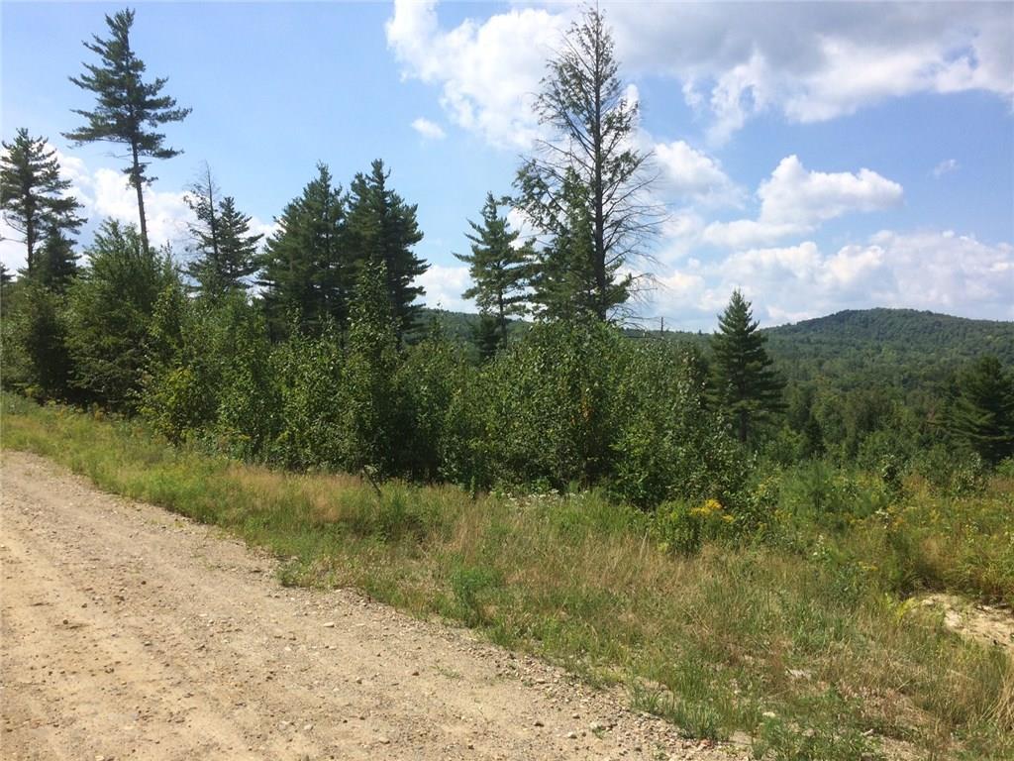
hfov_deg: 61.7
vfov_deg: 48.2
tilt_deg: +0.1
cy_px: 380
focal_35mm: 29
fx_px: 849
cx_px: 507
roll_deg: +0.2
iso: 32
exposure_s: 1/2740
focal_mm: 4.15
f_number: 2.2
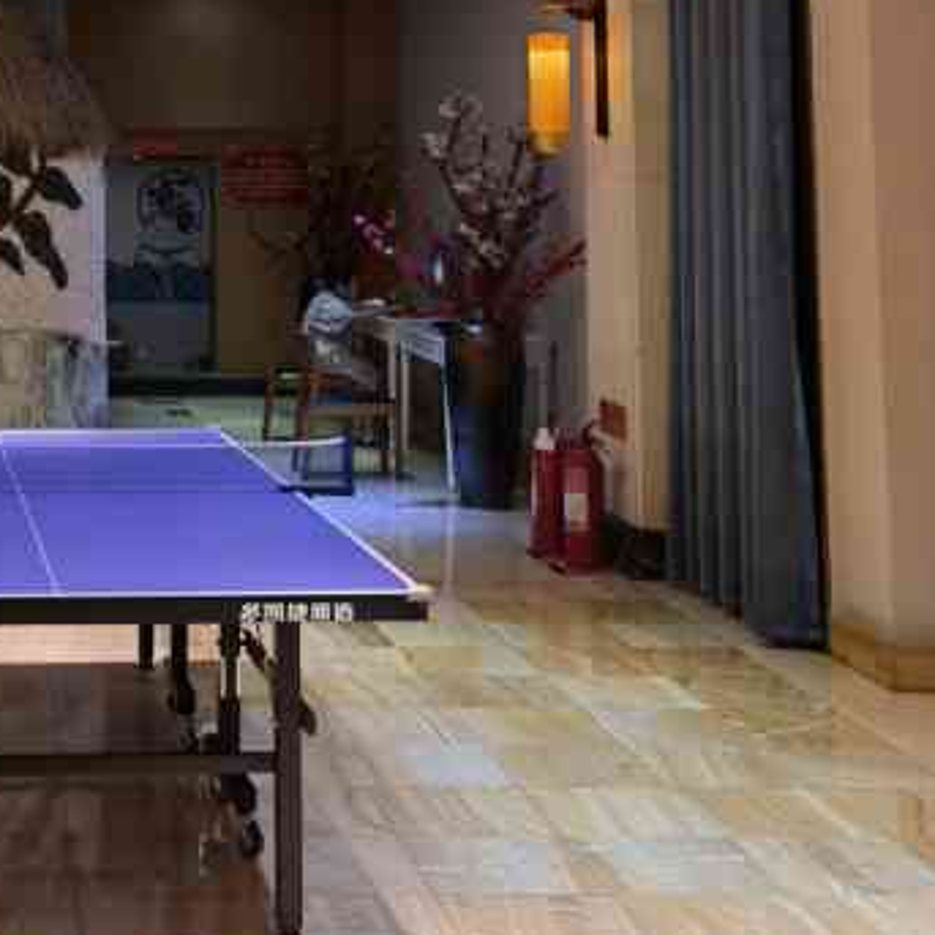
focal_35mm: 65
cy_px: -23
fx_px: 1986
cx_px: 41
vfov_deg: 25.1
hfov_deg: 25.4
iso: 250
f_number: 1.9
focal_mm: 6.67
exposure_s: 1/50
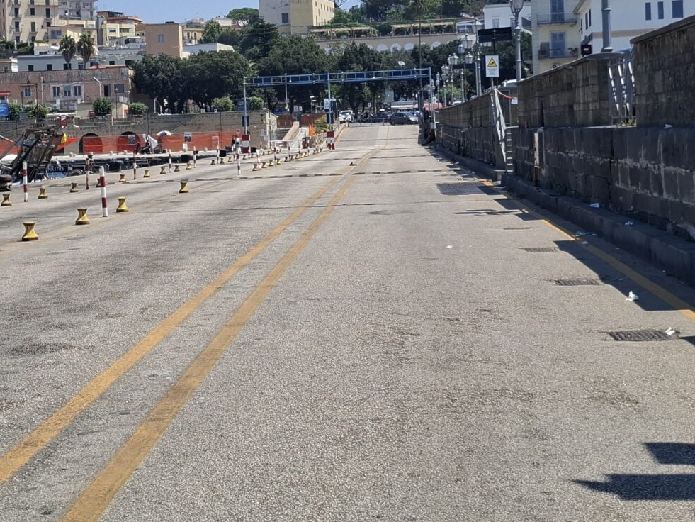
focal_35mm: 60
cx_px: 248
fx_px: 1205
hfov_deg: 32.0
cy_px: 110
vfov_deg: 24.1
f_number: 1.8
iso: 50
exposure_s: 1/1912
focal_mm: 5.54
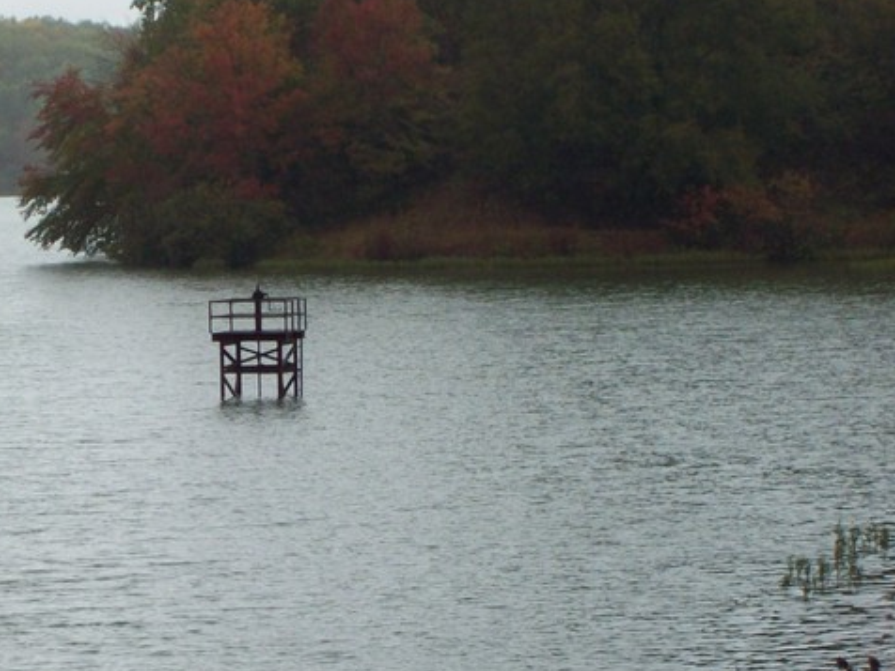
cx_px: 163
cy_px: 430
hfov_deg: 10.6
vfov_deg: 8.0
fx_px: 4809
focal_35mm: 186
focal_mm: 18
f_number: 4.8
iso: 80
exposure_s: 1/150
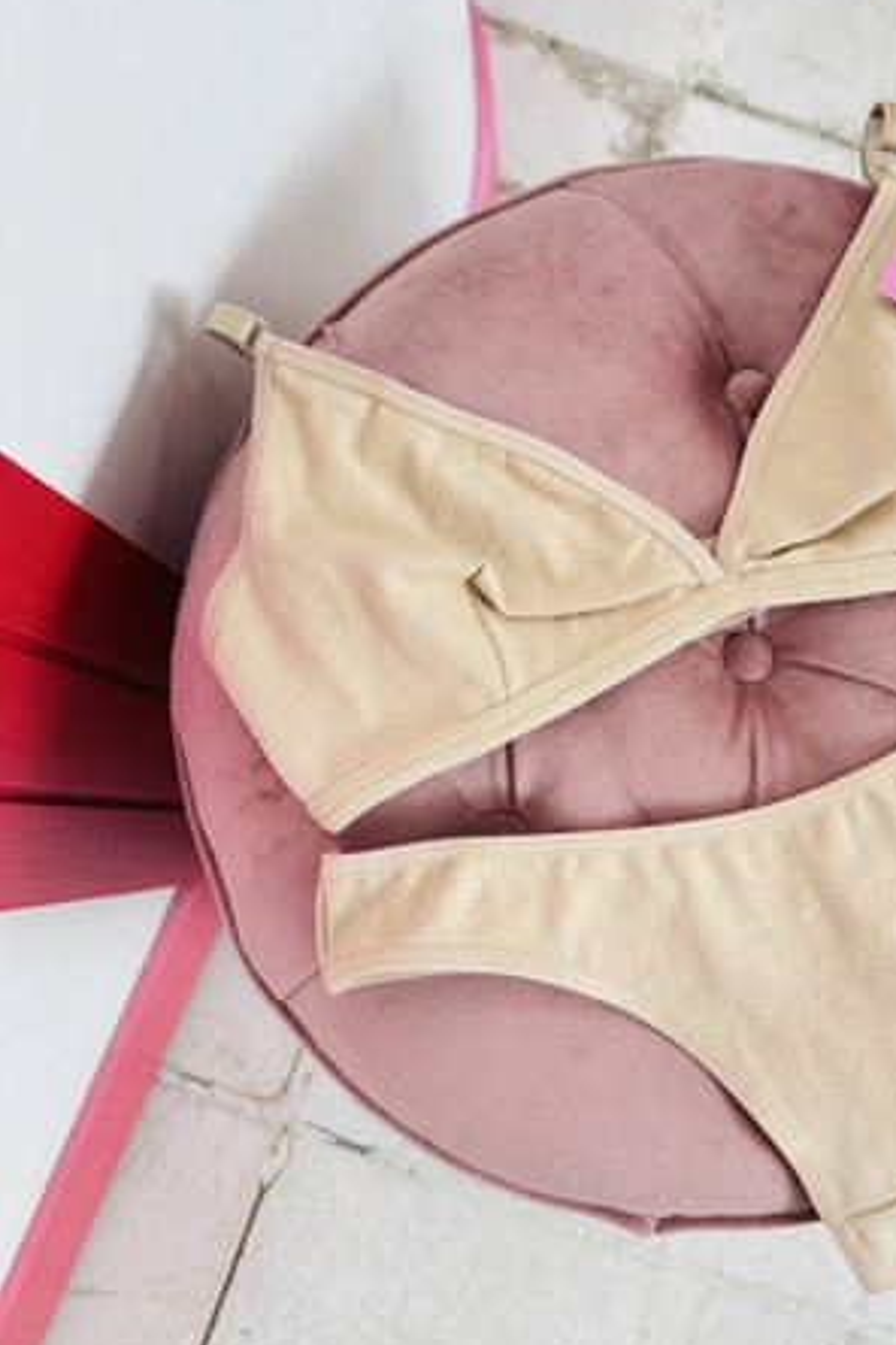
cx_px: 602
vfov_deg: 61.9
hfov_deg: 43.0
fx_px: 1120
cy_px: 668
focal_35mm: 30
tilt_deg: -82.5
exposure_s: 1/100
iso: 160
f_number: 1.78
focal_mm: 6.76
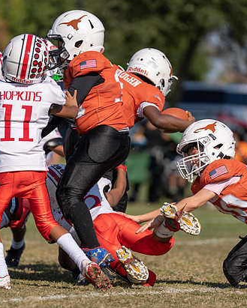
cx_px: 109
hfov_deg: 4.7
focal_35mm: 326
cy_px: 163
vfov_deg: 5.9
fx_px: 2978
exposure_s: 1/4000
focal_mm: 200
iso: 125
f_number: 2.8
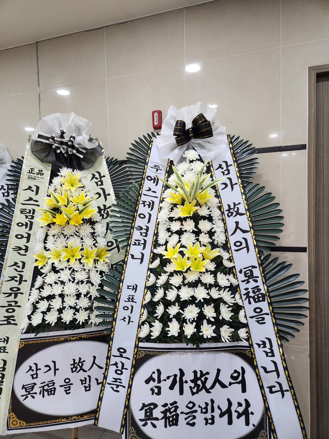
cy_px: 220
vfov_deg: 73.9
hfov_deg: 58.9
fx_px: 291
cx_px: 164
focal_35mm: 23
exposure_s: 1/120
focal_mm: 5.4
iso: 500
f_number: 1.8
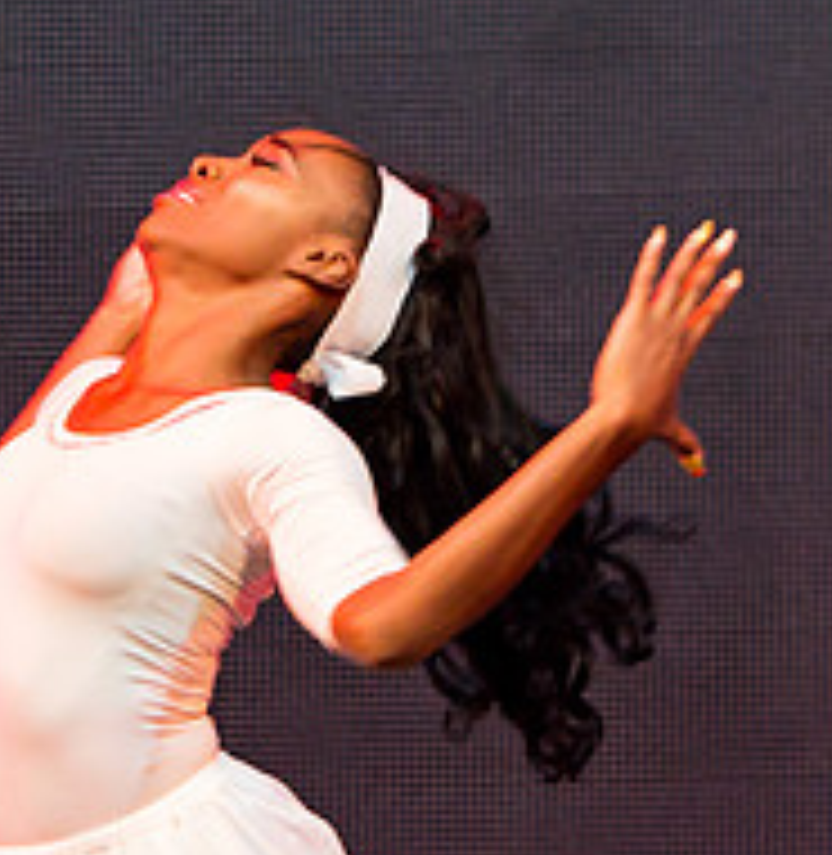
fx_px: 14470
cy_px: 927
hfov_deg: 3.3
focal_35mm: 525
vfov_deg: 3.4
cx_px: 292
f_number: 5
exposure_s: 1/160
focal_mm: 110
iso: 3200
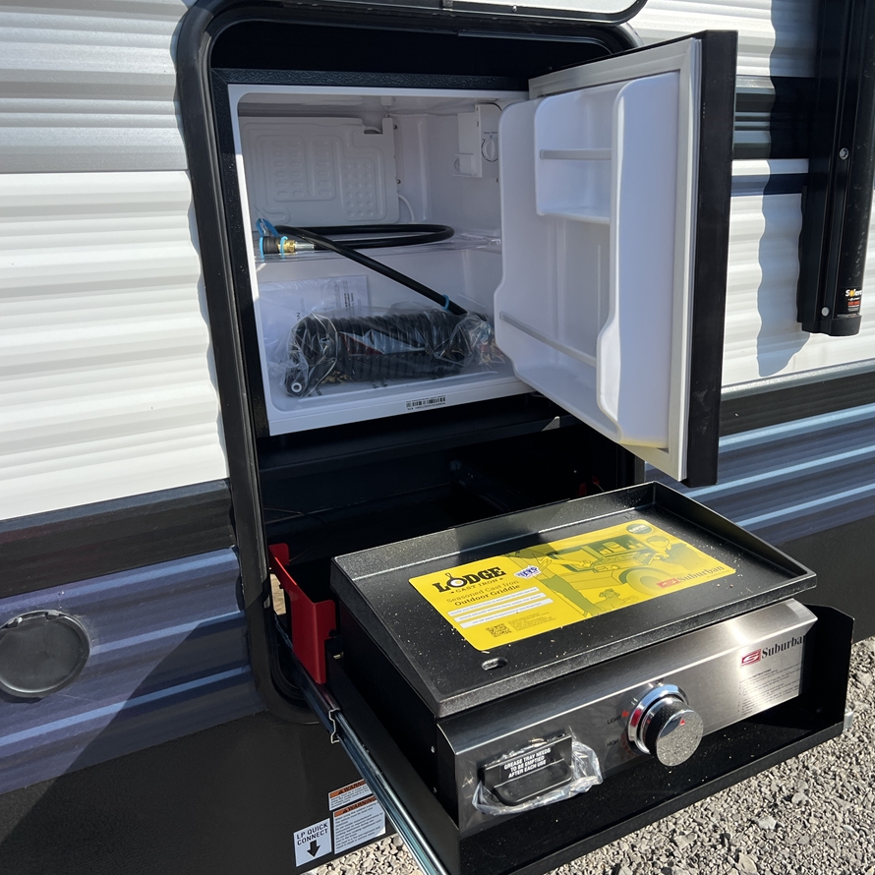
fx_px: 887
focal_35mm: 31
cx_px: 546
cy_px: 441
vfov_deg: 52.5
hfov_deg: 52.0
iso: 50
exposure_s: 1/3831
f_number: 1.5
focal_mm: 5.7
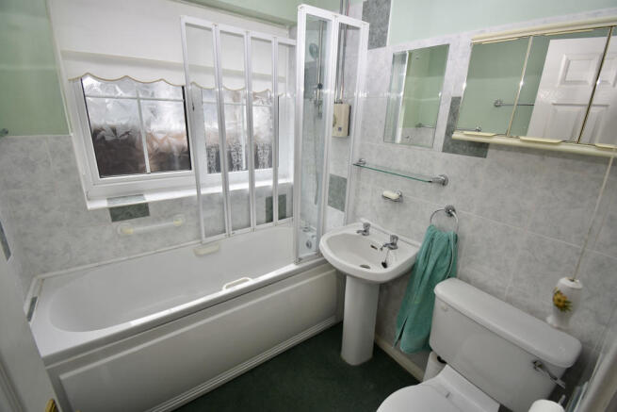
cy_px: 206
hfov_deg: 100.4
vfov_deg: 77.4
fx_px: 257
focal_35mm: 15
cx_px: 308
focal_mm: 10
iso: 360
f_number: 4.5
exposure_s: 1/60
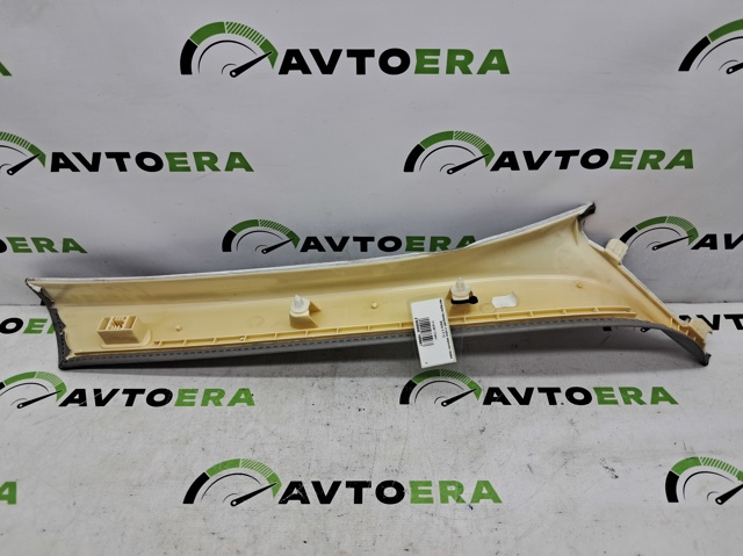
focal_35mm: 27
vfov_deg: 51.3
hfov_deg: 65.4
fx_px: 579
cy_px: 278
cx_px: 372
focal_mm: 4
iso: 50
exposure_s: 1/100
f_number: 1.8
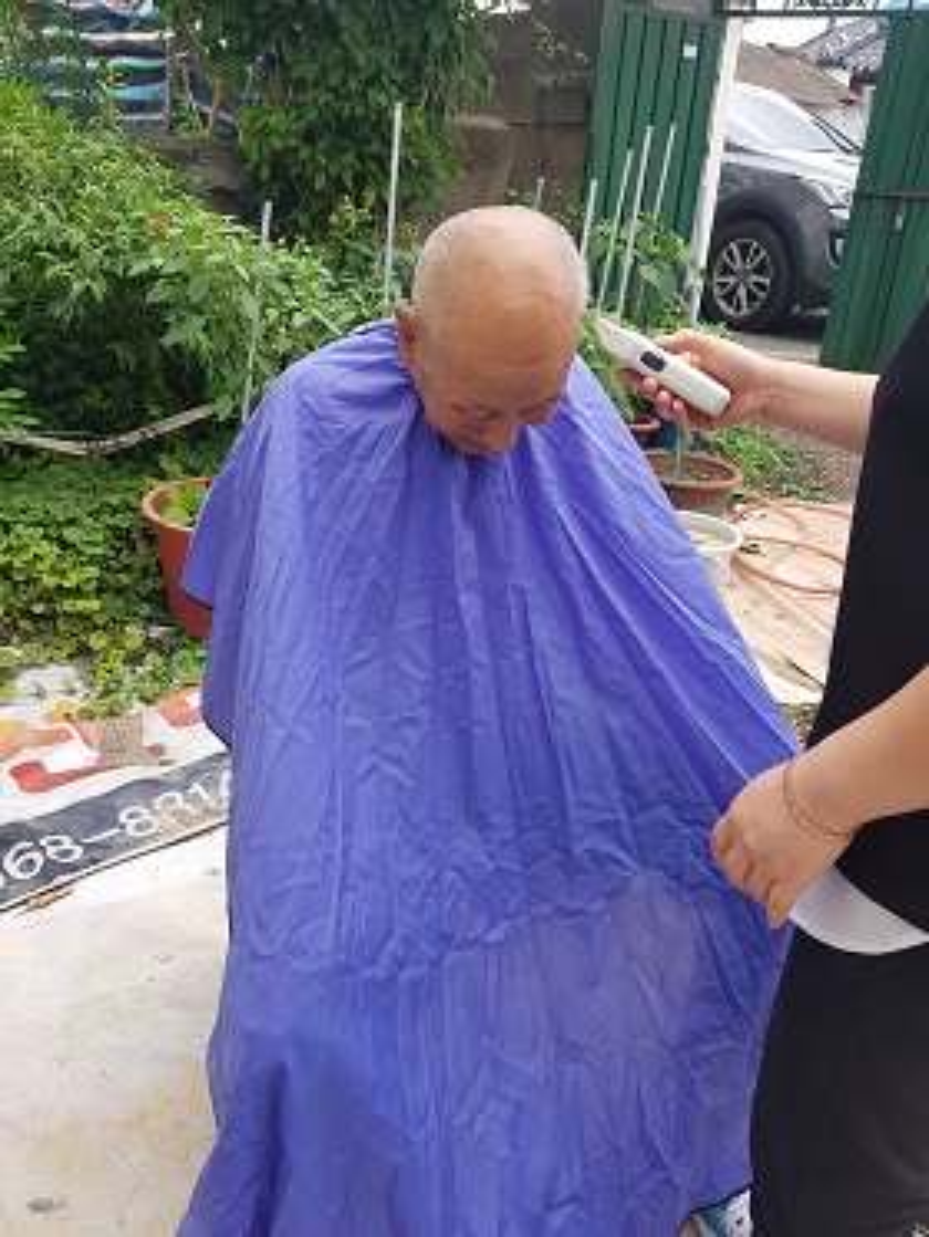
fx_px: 930
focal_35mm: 26
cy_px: 618
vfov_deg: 67.3
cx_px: 464
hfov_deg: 53.1
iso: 50
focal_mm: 4.2
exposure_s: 1/453
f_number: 1.7
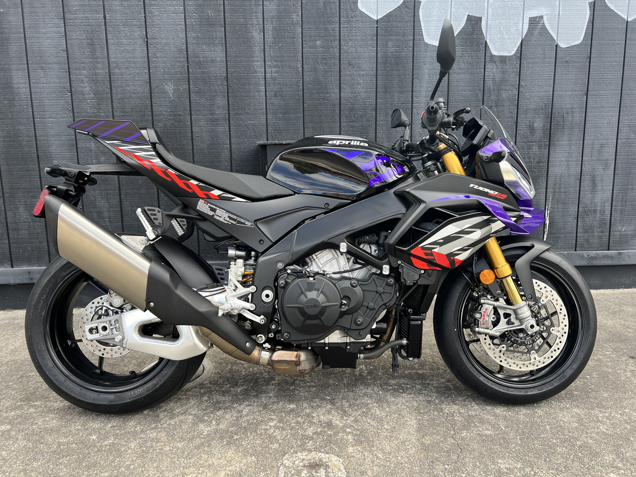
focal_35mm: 26
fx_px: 478
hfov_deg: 67.3
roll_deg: +0.8
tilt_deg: -9.6
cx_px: 318
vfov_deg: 53.1
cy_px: 238
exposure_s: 1/526
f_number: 1.5
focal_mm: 5.7
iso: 50
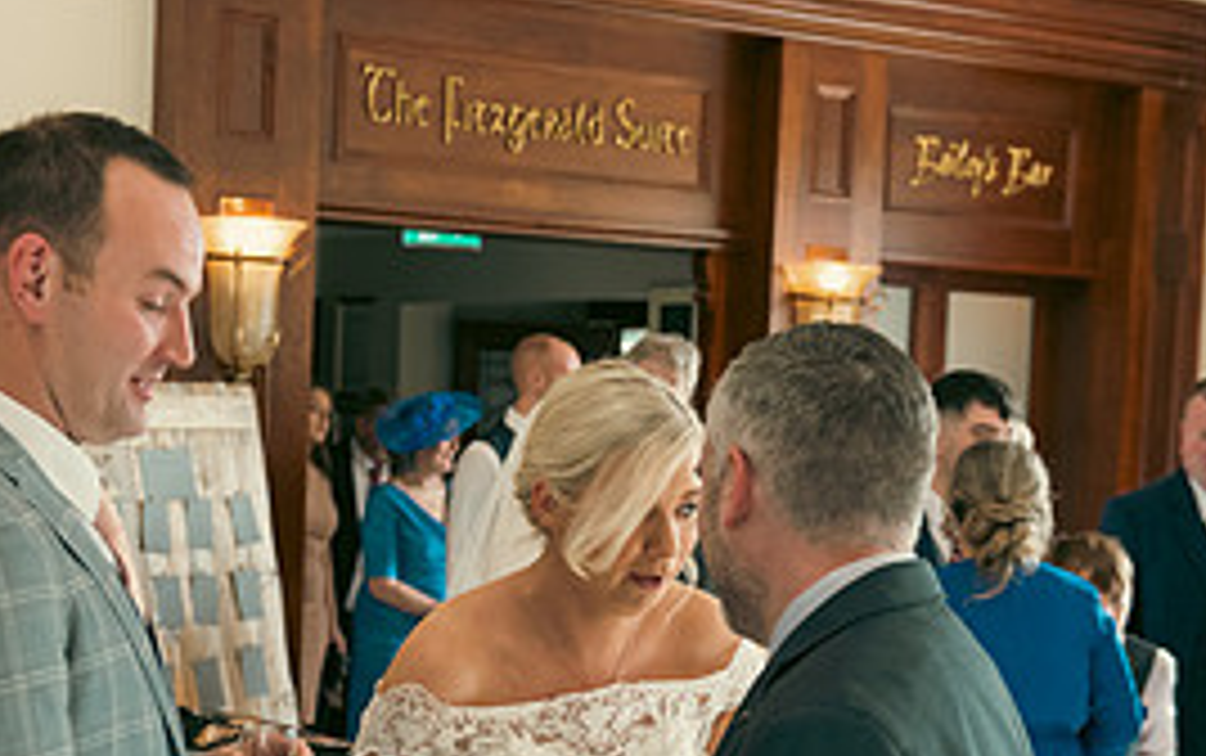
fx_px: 2467
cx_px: 432
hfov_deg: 27.3
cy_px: 605
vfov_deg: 17.3
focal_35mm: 75
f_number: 3.5
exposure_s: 1/100
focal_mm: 34
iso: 400
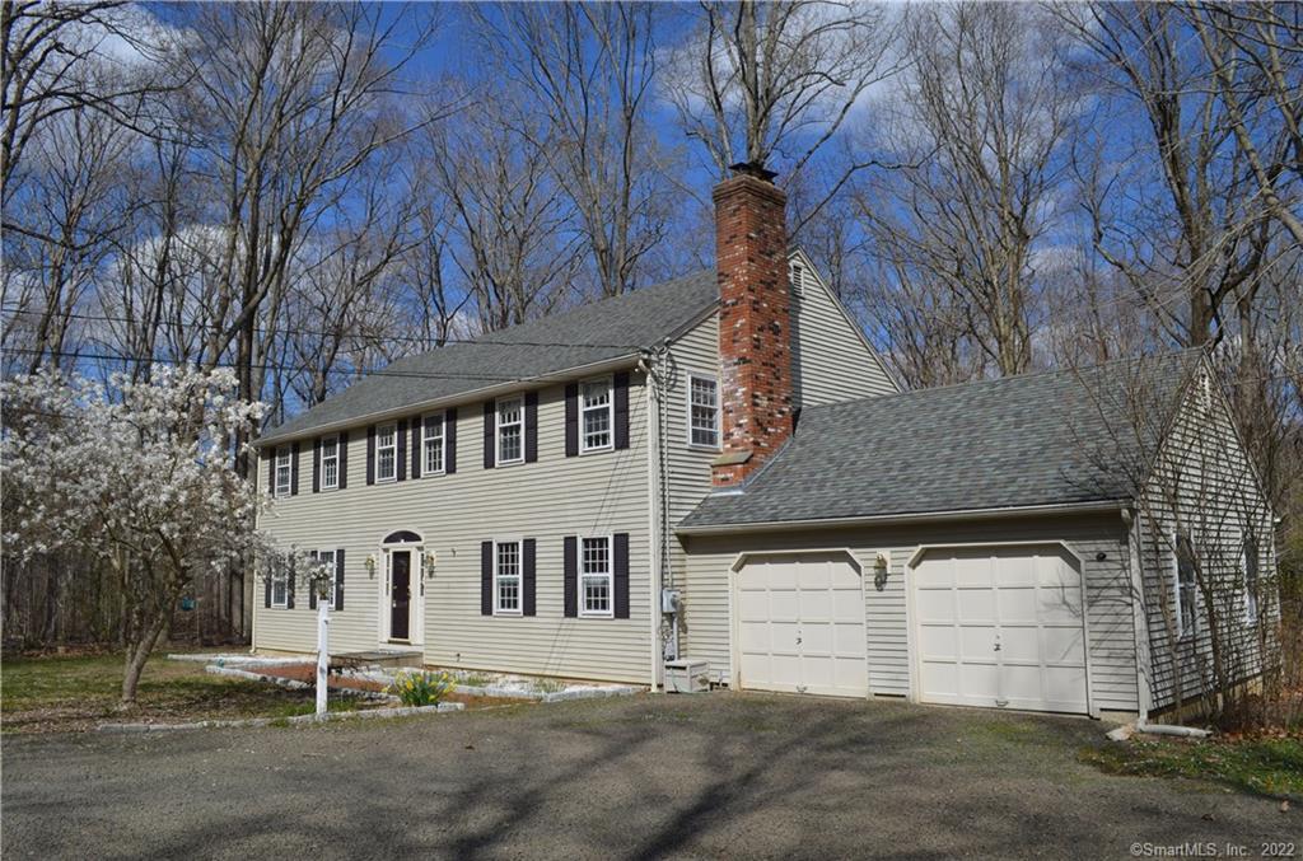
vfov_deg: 47.7
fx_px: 975
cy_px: 430
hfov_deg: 67.5
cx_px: 652
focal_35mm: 27
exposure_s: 1/320
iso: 100
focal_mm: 18
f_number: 9
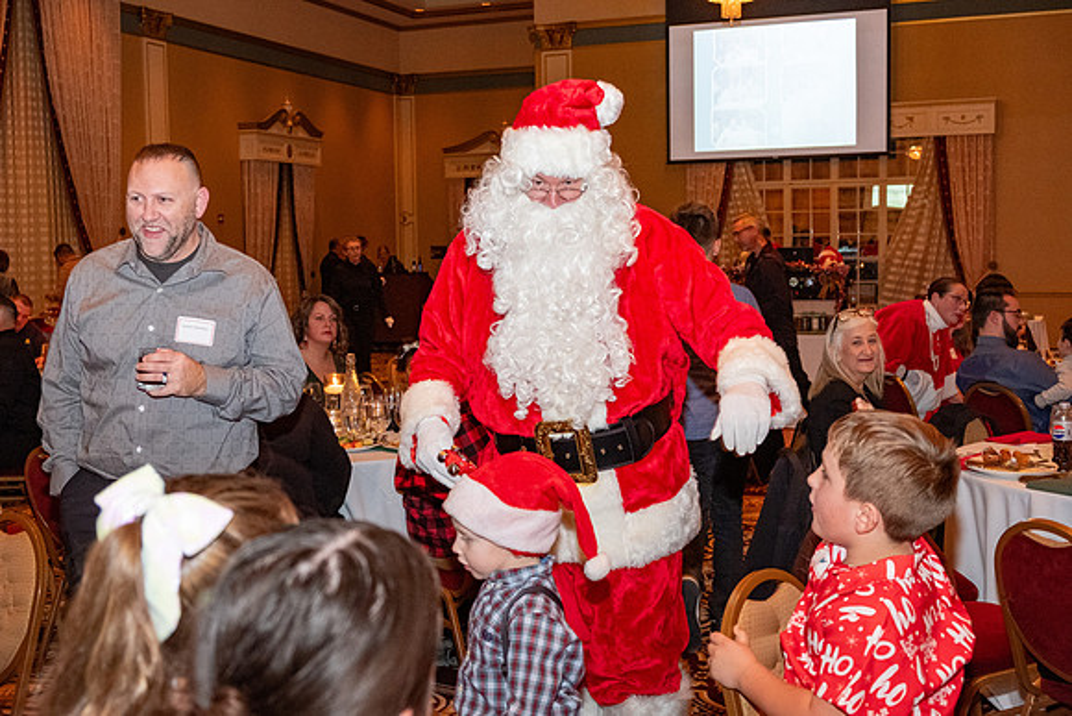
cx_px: 536
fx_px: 1251
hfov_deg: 46.4
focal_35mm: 42
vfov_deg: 31.9
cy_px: 358
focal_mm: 27.7
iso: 2500
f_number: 3.6
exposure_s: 1/125
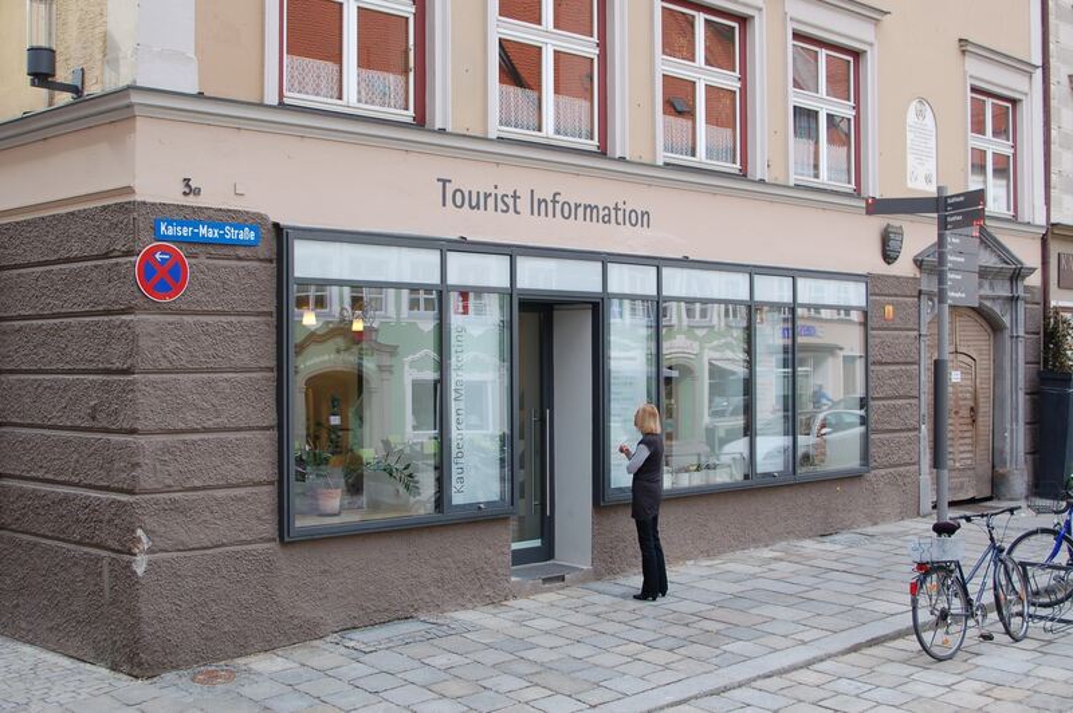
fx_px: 1385
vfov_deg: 28.9
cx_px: 536
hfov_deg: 42.4
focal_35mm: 46
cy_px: 356
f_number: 6.3
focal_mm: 31
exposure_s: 1/125
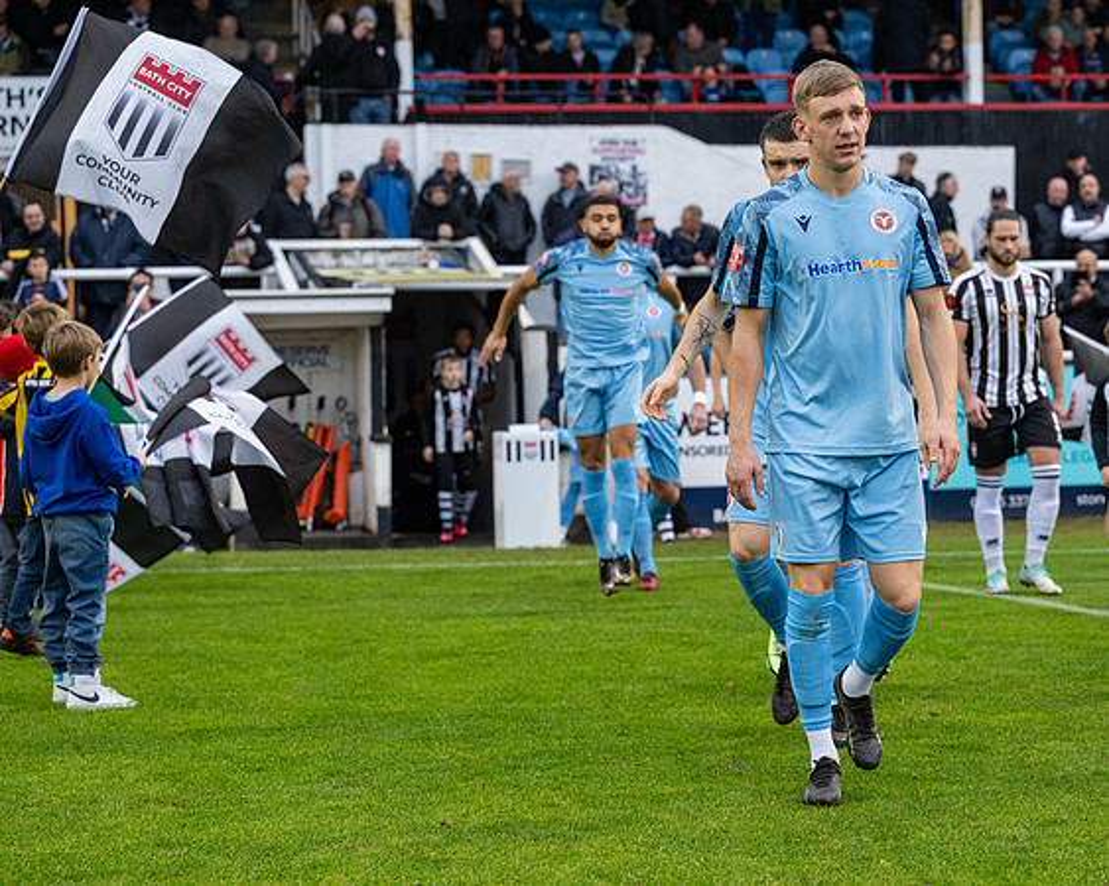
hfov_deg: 19.3
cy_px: 492
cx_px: 822
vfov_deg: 15.6
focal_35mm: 98
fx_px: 3231
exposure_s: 1/500
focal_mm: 70
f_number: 4
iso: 2000
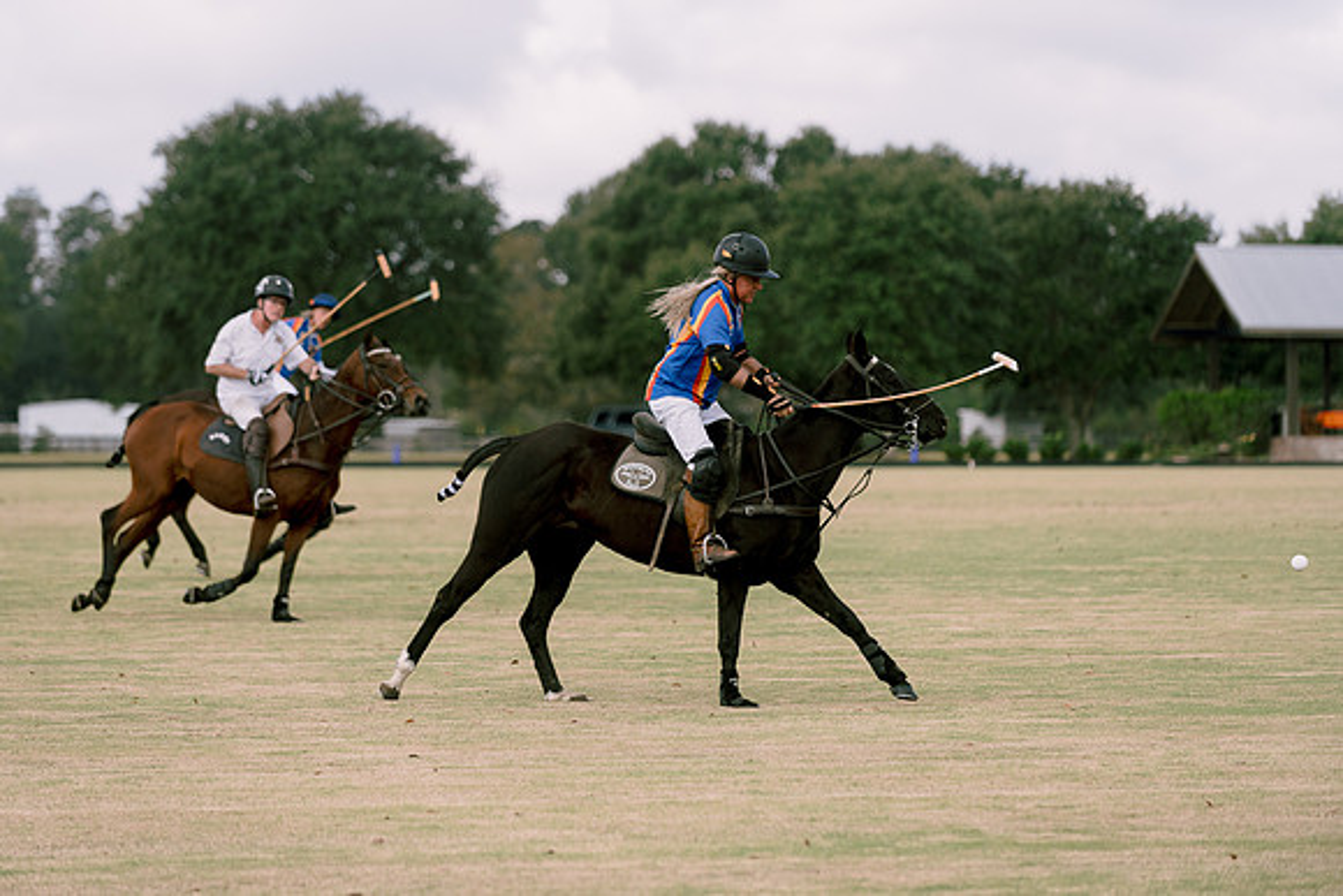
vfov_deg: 9.6
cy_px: 448
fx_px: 5350
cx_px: 630
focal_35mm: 143
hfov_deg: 14.3
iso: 200
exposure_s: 1/4000
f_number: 2.8
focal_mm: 135
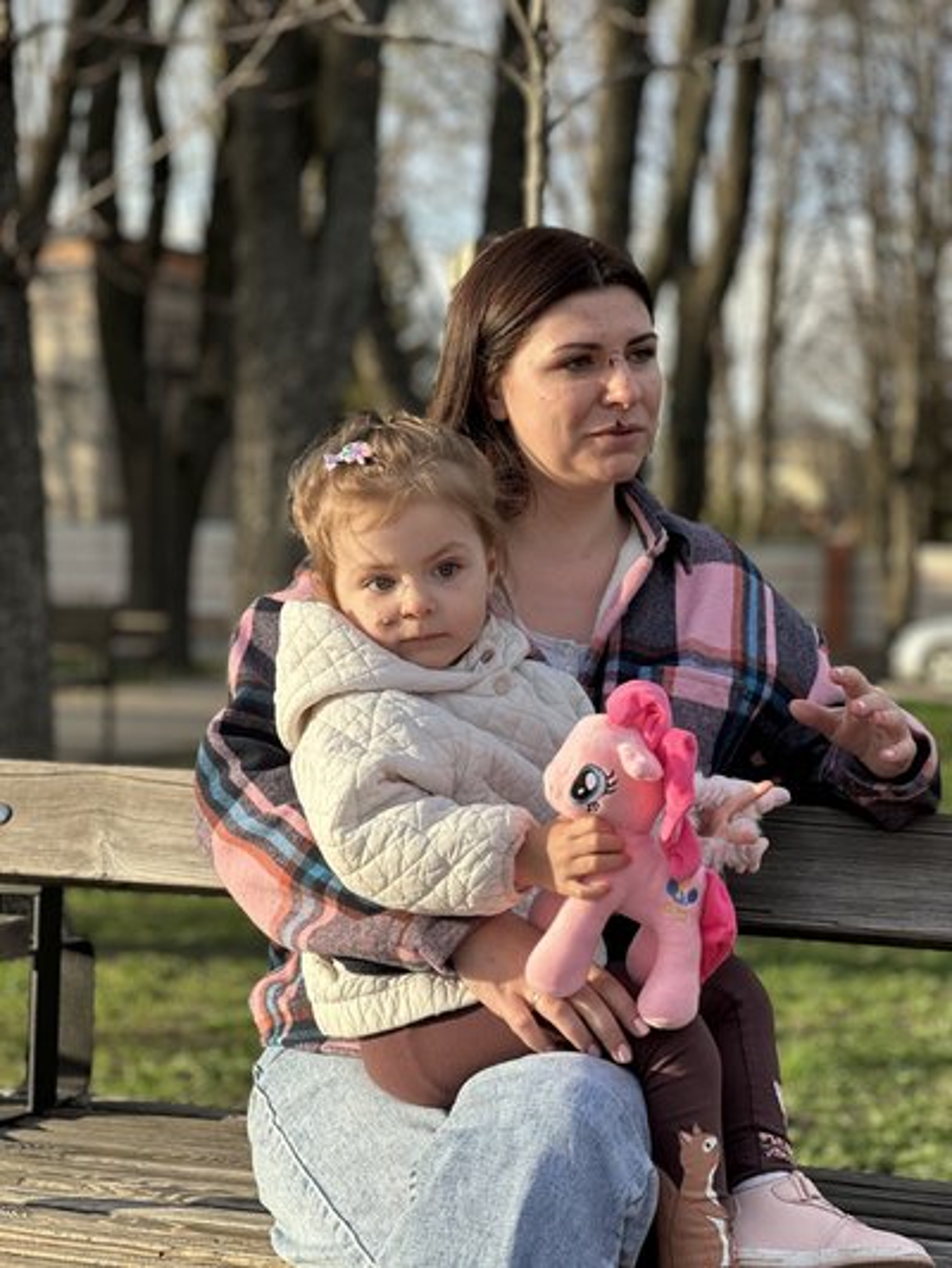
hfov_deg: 19.1
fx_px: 2822
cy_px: 634
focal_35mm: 77
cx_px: 476
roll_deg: -2.3
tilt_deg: +0.6
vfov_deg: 25.3
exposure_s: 1/121
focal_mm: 9
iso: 25
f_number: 2.8
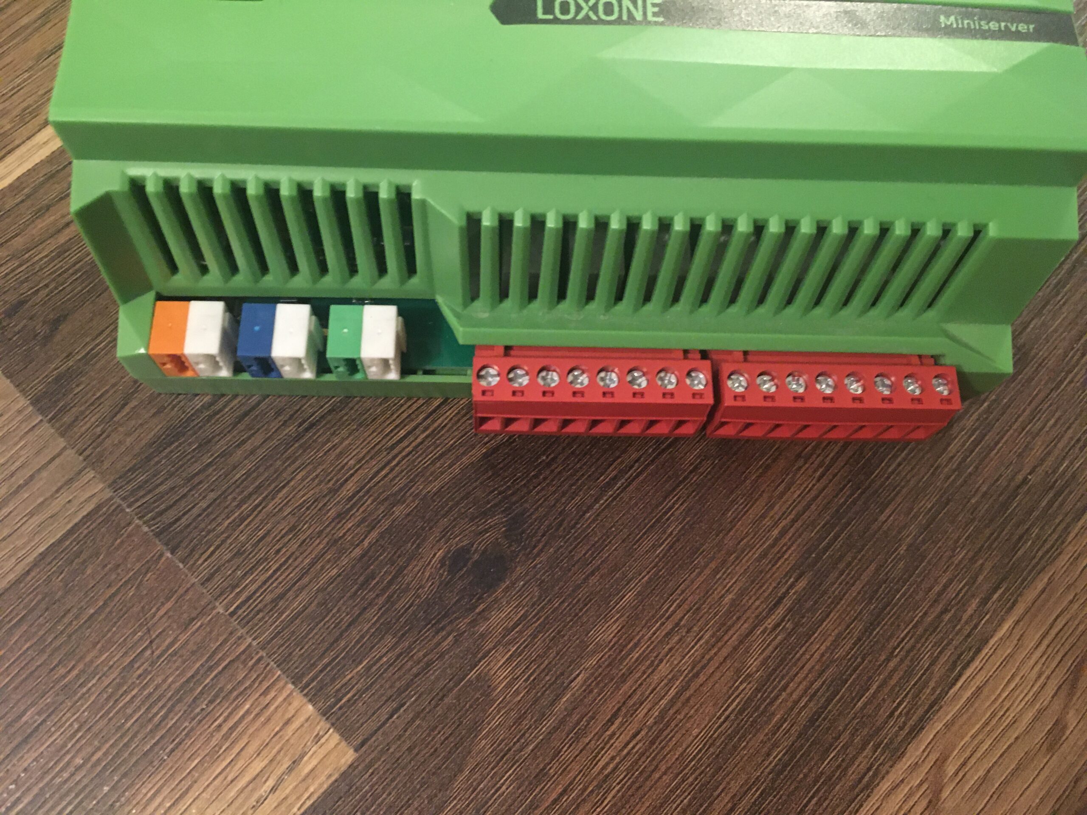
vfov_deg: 48.2
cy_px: 408
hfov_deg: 61.7
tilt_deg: -69.6
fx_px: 911
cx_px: 544
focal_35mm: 29
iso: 400
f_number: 2.2
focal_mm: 4.15
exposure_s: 1/17
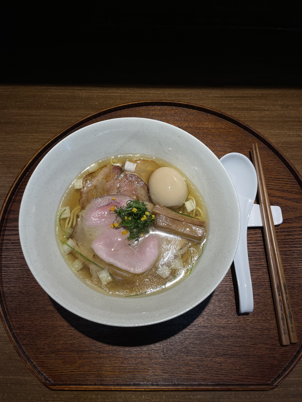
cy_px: 201
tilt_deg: -70.4
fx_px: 302
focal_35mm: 26
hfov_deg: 53.1
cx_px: 151
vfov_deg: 67.3
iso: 50
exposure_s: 1/351
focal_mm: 4.2
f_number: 1.6
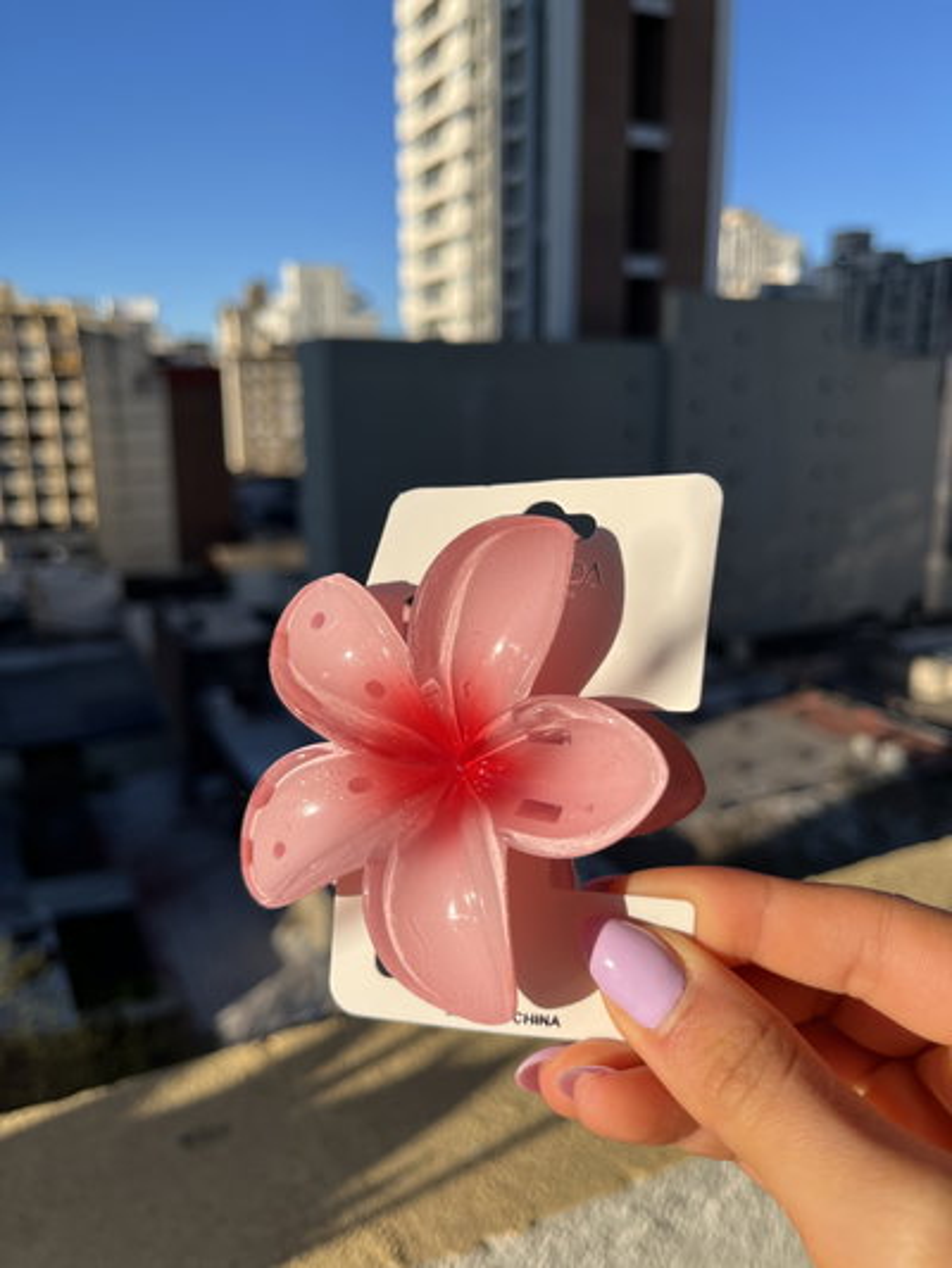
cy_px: 634
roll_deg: +0.9
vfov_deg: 67.3
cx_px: 476
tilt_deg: -14.3
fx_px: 953
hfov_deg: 53.1
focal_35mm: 26
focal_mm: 5.1
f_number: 1.6
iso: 50
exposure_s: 1/3521
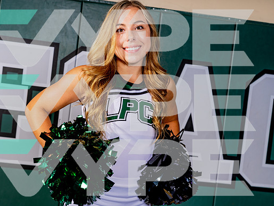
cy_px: 103
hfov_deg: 26.0
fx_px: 594
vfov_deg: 19.6
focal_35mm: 75
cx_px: 120
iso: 200
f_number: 9
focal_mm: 69
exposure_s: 1/250
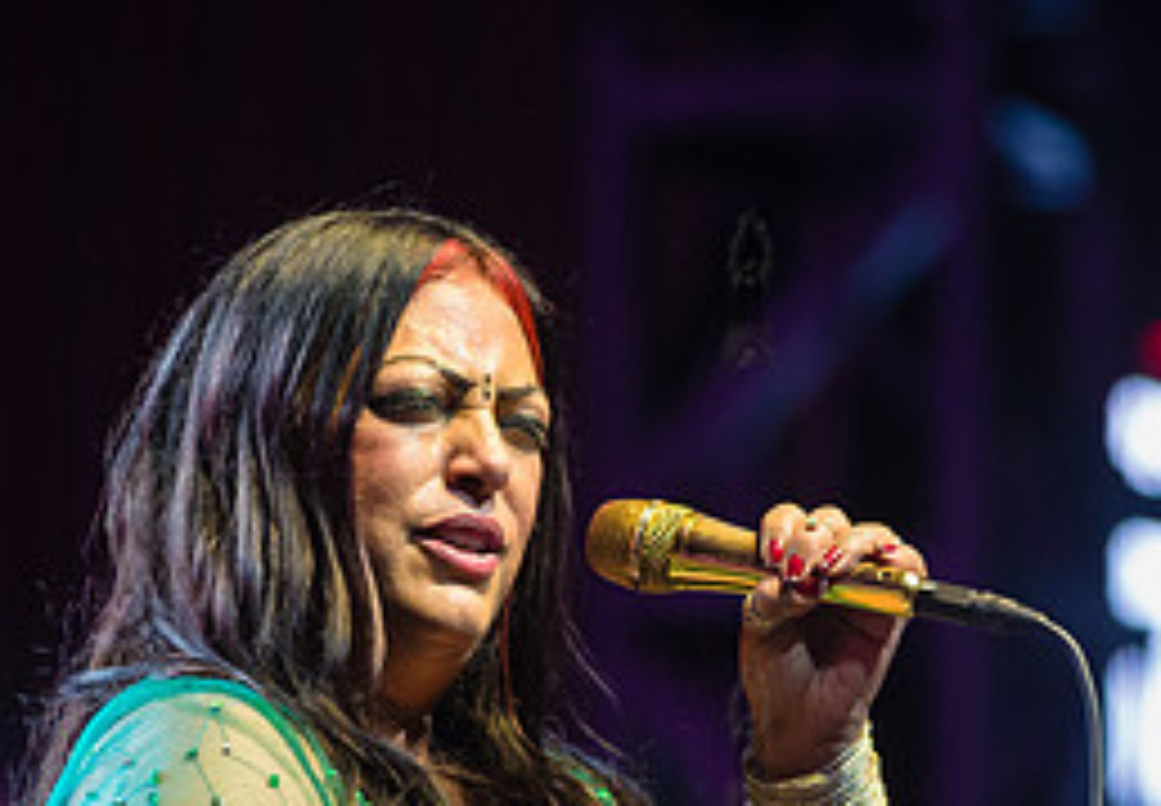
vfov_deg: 3.4
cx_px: 610
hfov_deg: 4.9
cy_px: 681
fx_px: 13618
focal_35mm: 417
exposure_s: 1/500
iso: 2500
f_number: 4
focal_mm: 170
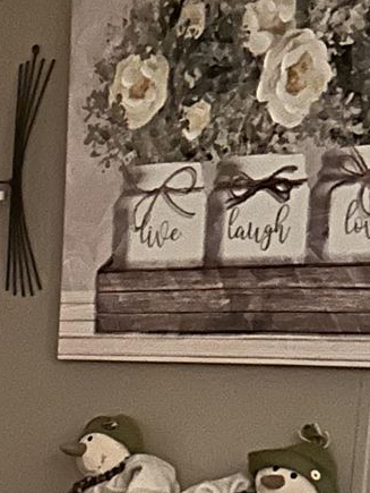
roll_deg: +1.8
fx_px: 1807
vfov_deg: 14.0
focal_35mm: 127
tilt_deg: -16.9
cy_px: 842
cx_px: -441
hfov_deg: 10.5
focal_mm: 6.86
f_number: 1.78
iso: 2000
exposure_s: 1/9
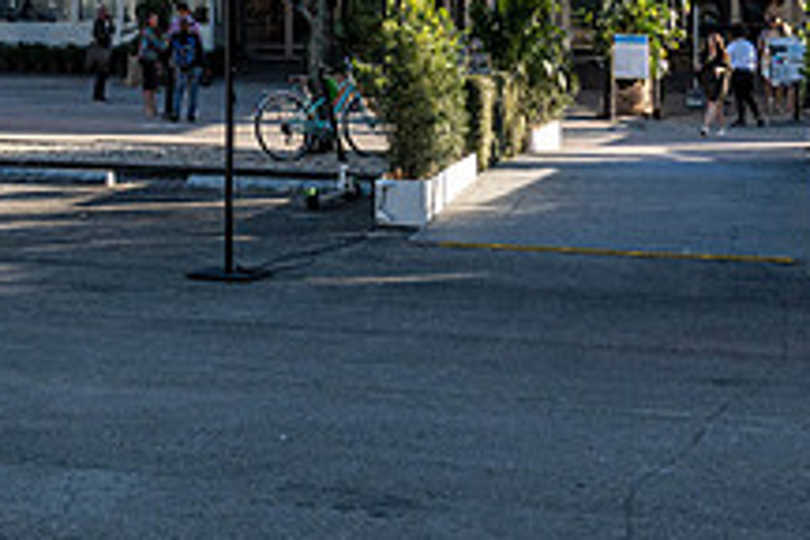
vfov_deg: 15.2
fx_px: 1935
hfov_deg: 23.0
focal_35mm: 86
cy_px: -156
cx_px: 79
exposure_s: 1/80
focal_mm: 11.56
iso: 400
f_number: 6.3
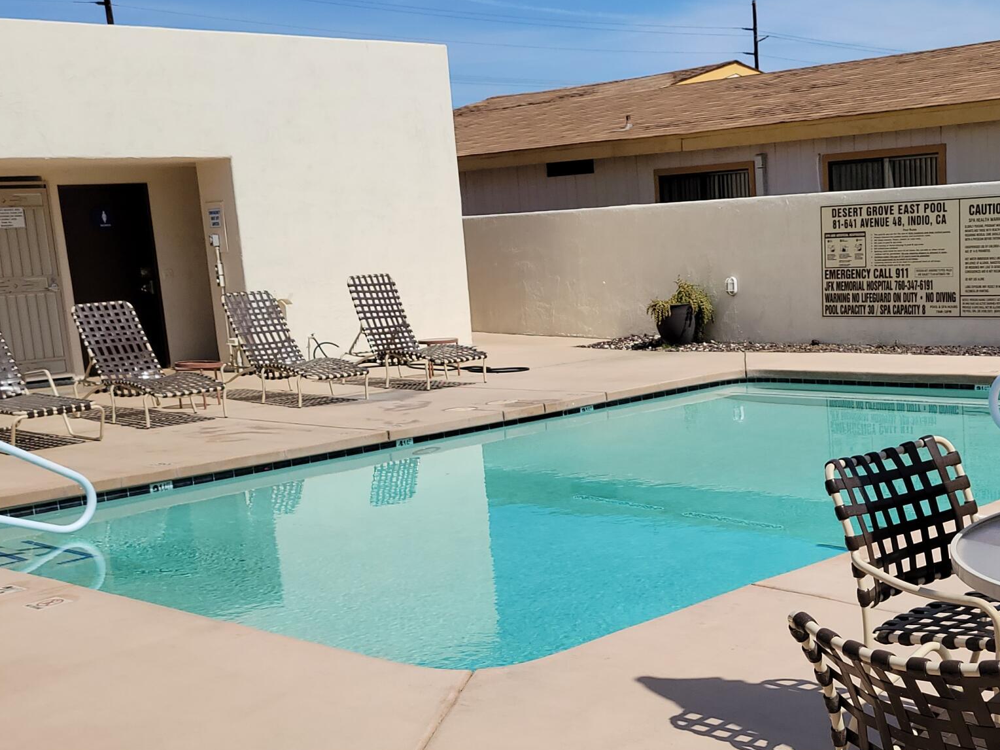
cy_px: 511
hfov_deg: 36.9
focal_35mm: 51
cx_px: 704
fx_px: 1473
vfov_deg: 28.3
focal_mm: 5.4
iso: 40
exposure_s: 1/4847
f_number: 1.8
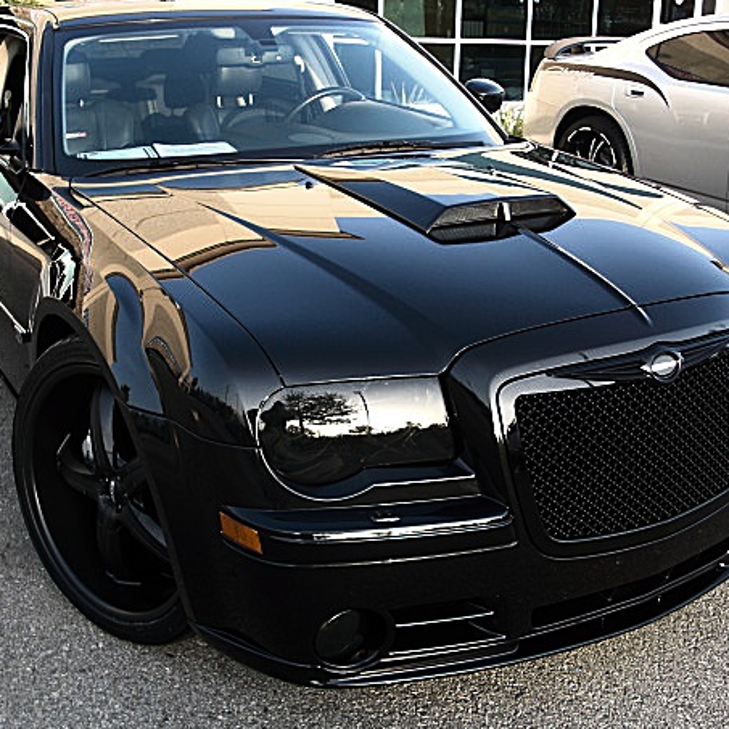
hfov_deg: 37.5
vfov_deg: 37.5
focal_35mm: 45
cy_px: 346
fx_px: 1072
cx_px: 340
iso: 50
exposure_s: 1/60
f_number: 2.8
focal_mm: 6.3
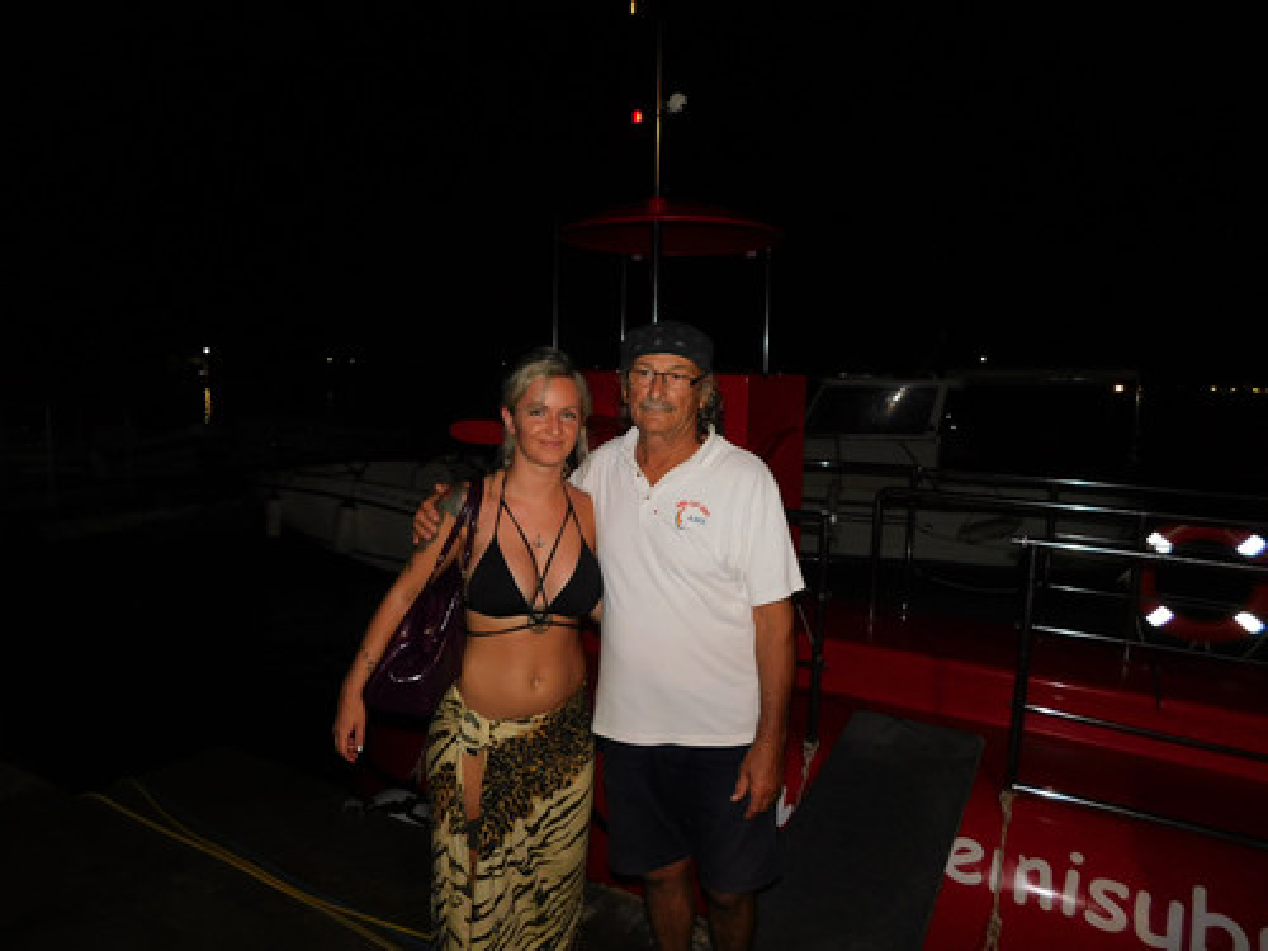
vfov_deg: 58.9
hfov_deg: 73.9
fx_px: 843
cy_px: 476
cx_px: 634
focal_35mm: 23
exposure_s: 1/30
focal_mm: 4
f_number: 3
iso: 200
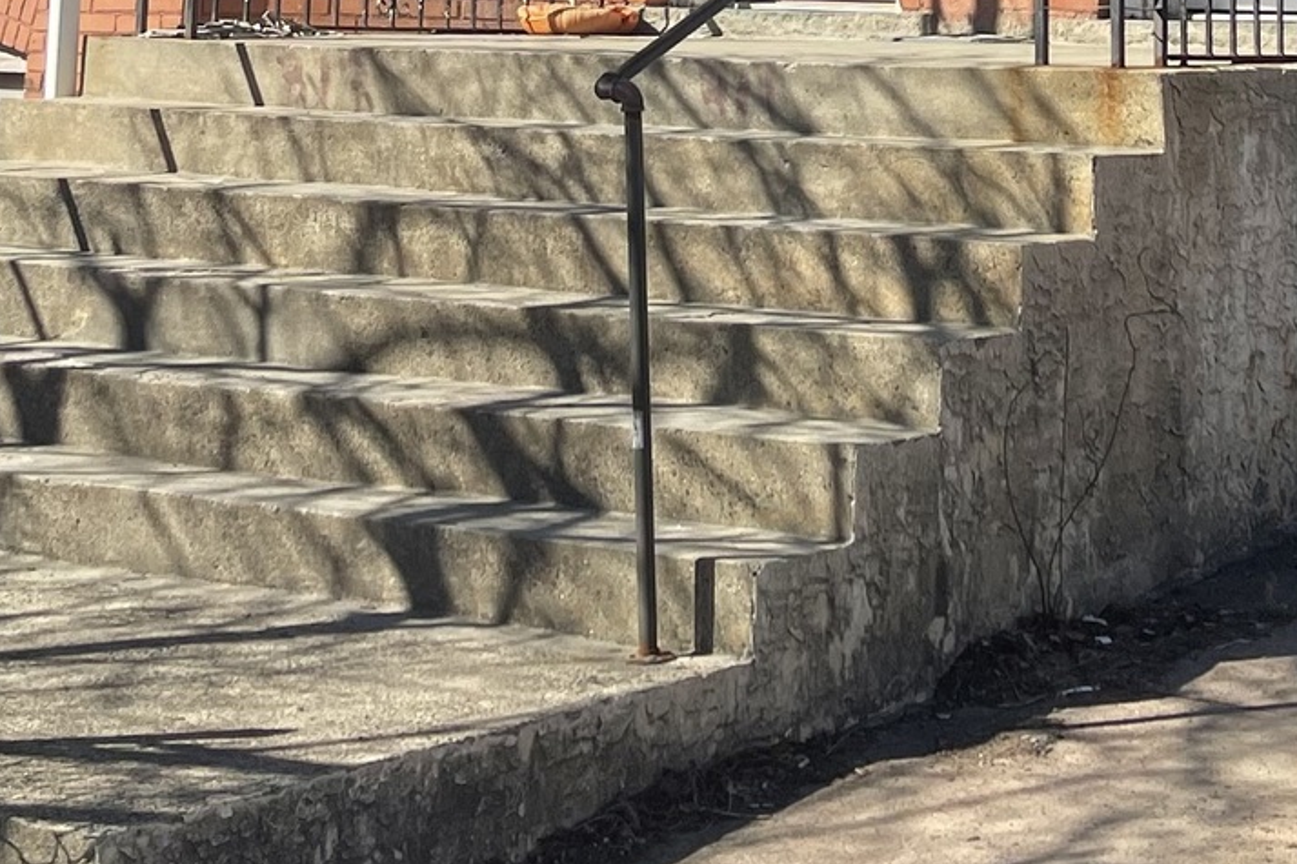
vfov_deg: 14.3
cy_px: -697
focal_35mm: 84
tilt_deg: +14.4
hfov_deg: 24.2
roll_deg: -0.9
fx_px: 3025
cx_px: 779
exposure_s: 1/2433
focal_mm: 5.1
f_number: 1.6
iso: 32
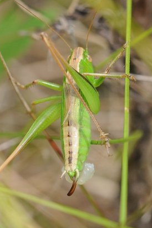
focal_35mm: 246
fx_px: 1554
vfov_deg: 8.4
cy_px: 100
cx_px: 70
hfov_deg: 5.6
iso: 500
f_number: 11
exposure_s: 1/400
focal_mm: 105
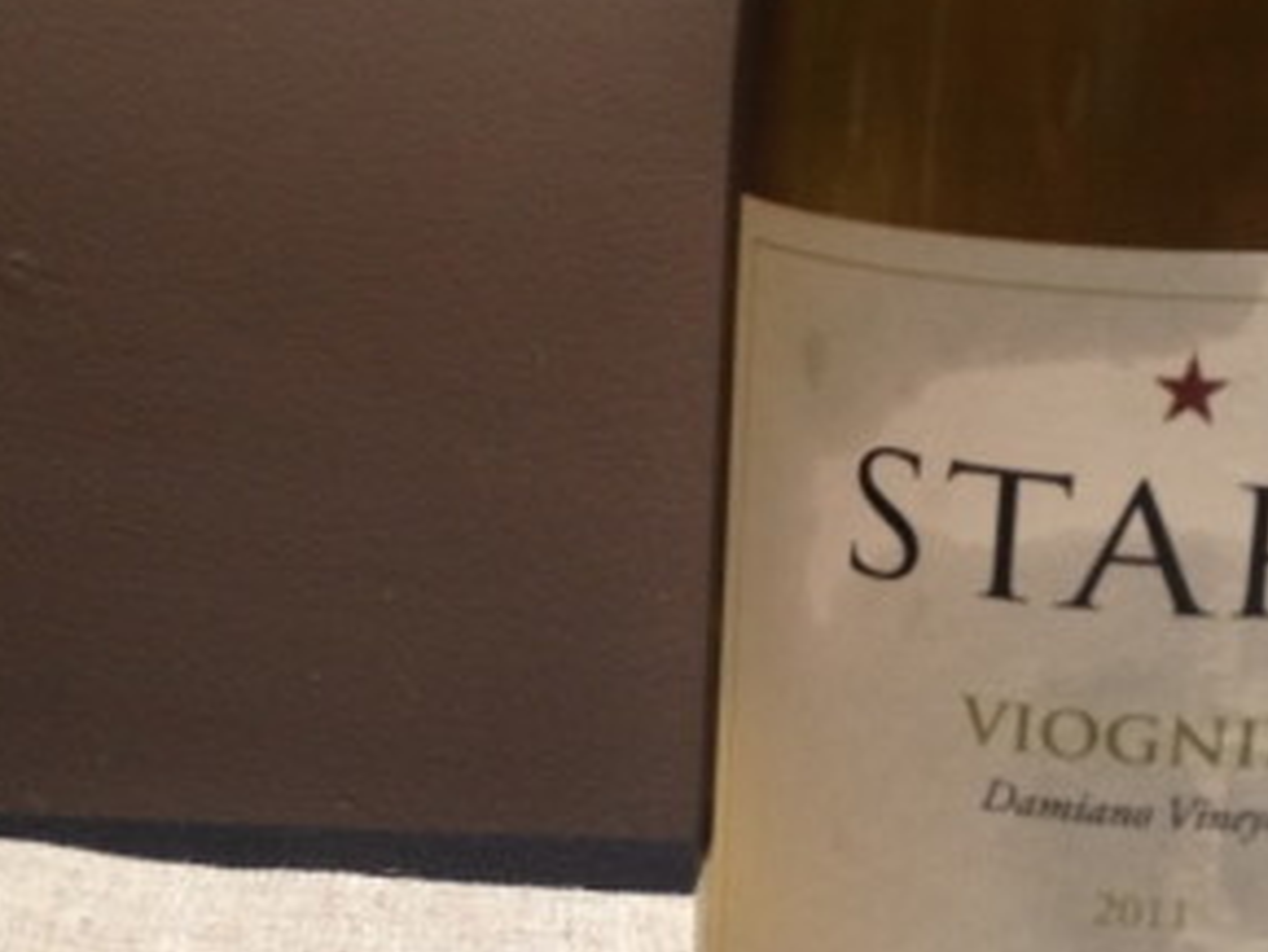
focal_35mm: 75
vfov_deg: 19.6
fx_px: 2748
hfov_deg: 26.0
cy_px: 537
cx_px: 557
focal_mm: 4.28
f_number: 2.4
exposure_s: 1/20
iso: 160
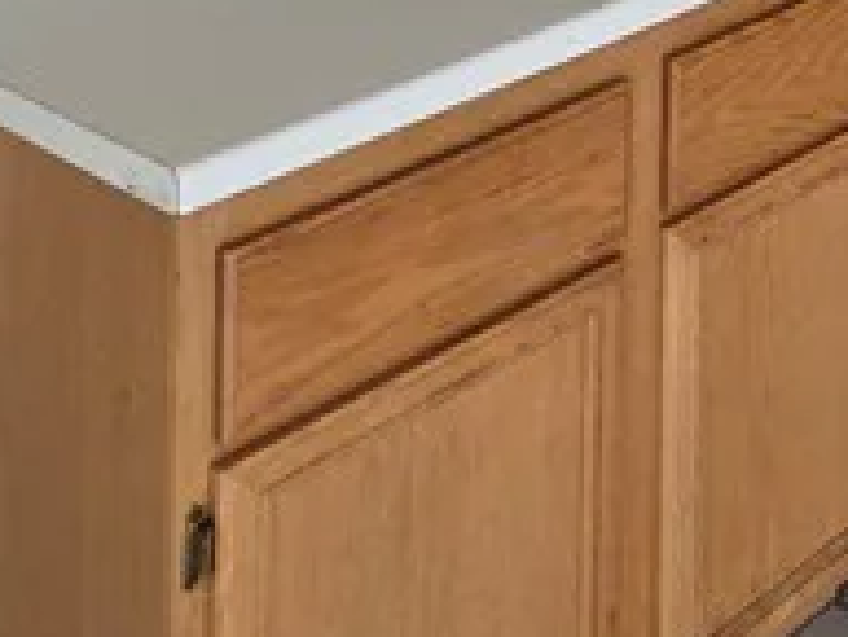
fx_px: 1691
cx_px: 1235
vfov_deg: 16.0
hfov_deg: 23.3
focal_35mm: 69
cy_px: -677
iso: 200
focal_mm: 2.2
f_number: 1.9
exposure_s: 1/120
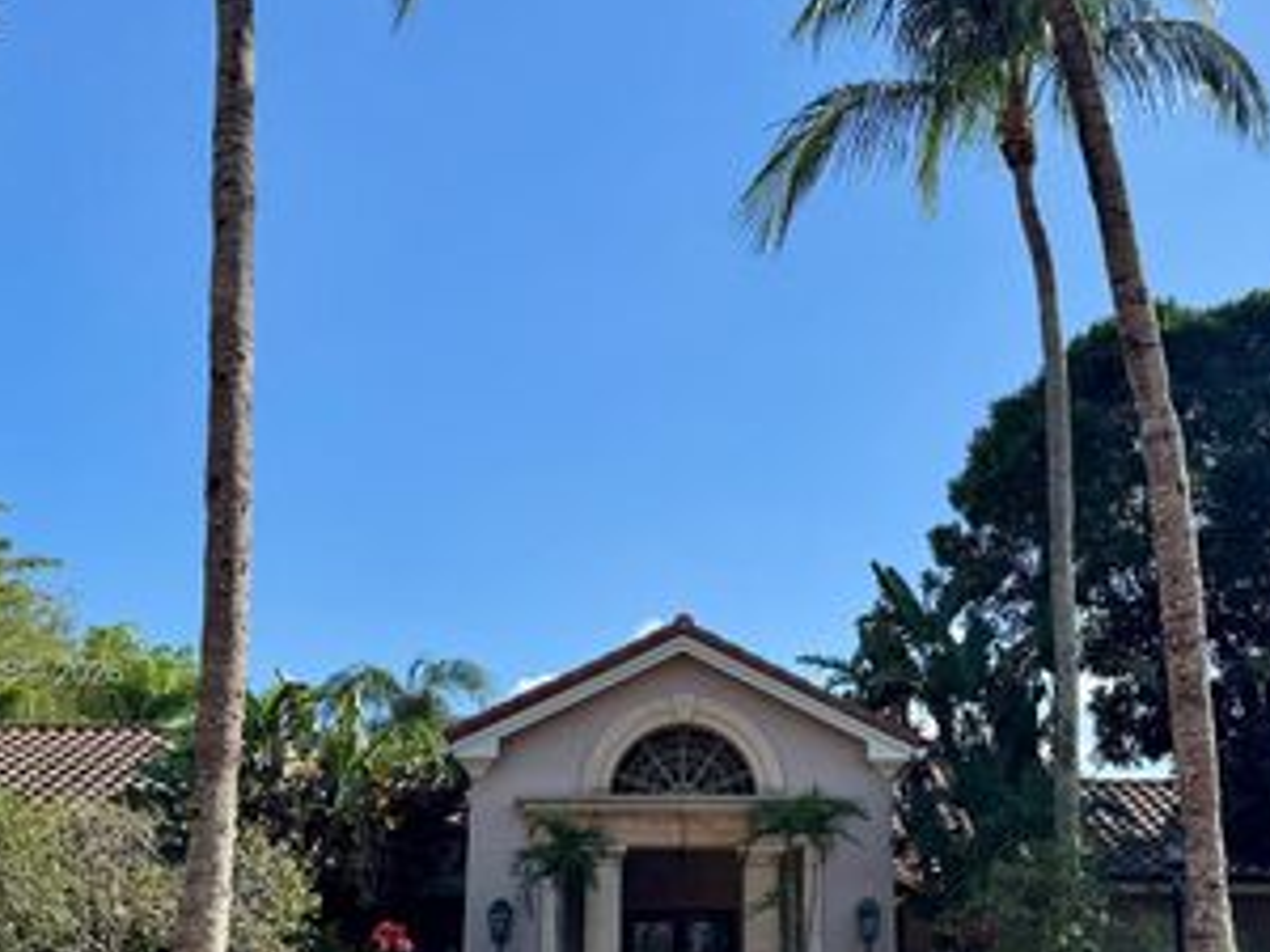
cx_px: 770
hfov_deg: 46.5
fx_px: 1468
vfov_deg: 35.4
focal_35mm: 40
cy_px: 675
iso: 80
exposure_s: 1/4049
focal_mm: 6.76
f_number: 1.78
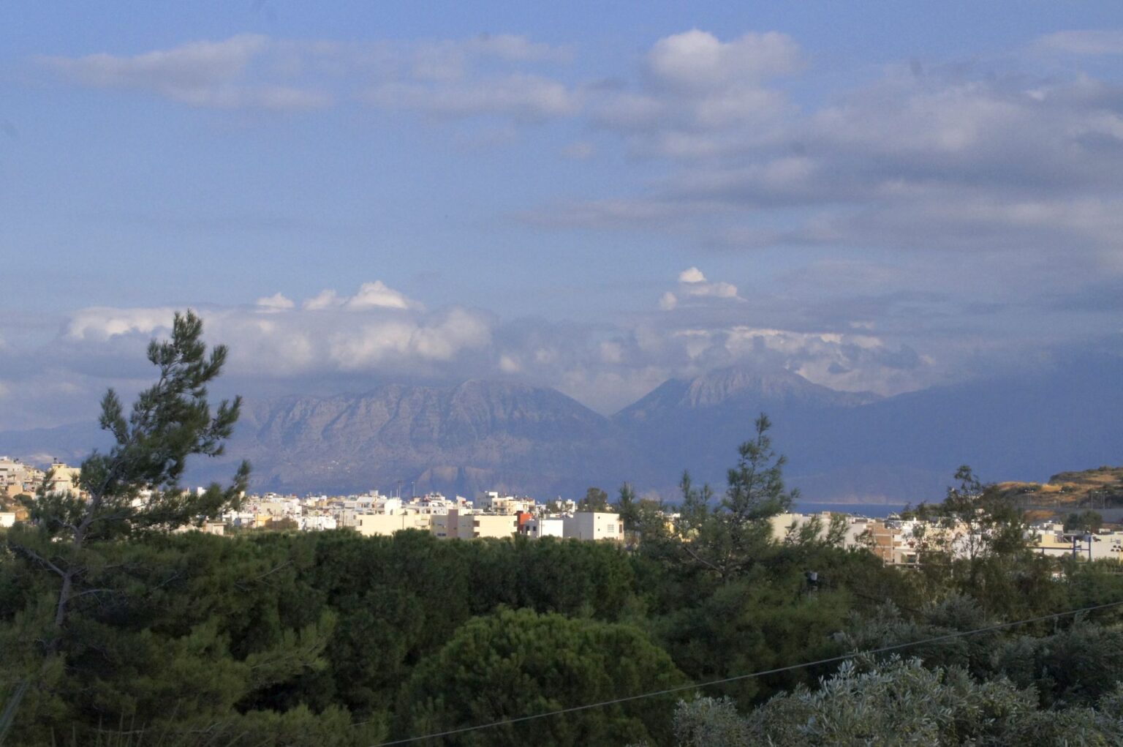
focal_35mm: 60
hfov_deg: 33.4
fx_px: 1870
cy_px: 374
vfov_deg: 22.6
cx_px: 562
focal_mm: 40
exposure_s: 1/1600
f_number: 13
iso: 1600
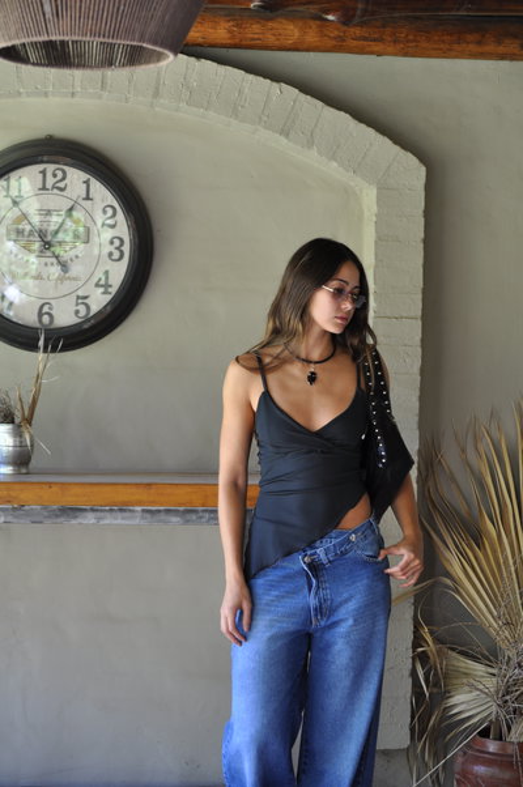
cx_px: 262
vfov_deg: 24.6
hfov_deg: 16.5
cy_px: 394
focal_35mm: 82
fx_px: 1802
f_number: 4.2
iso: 200
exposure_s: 1/30
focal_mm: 55
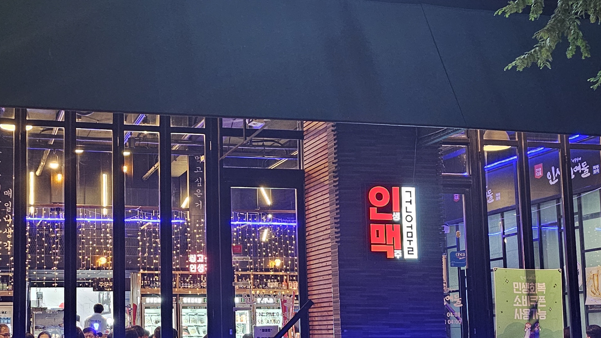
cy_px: 255
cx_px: 156
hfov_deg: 38.9
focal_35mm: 52
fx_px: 829
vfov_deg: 22.8
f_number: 1.7
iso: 640
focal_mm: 6.3
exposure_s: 1/24
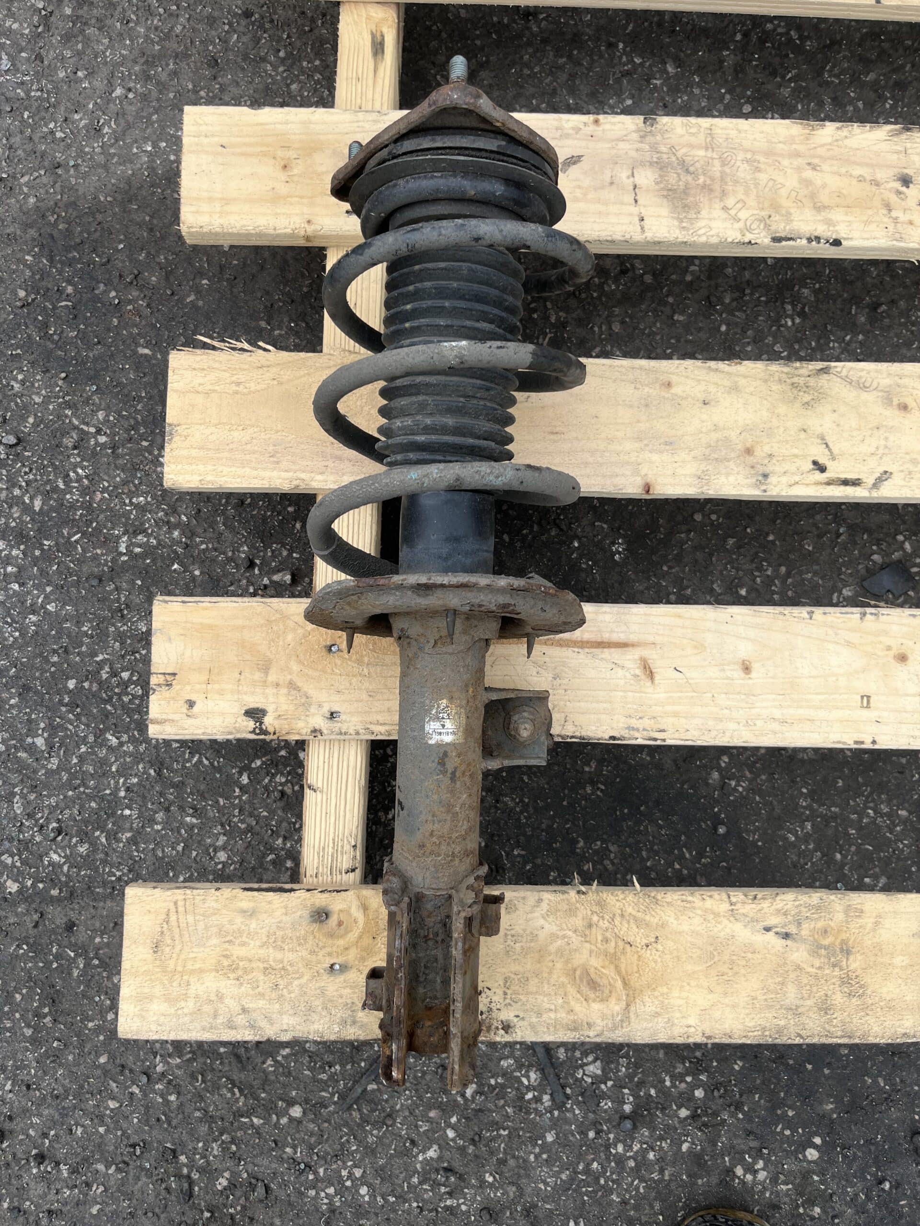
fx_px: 921
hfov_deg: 53.1
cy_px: 613
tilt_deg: -79.1
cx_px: 460
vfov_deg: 67.3
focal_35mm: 26
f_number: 1.6
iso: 50
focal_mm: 5.1
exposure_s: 1/1163
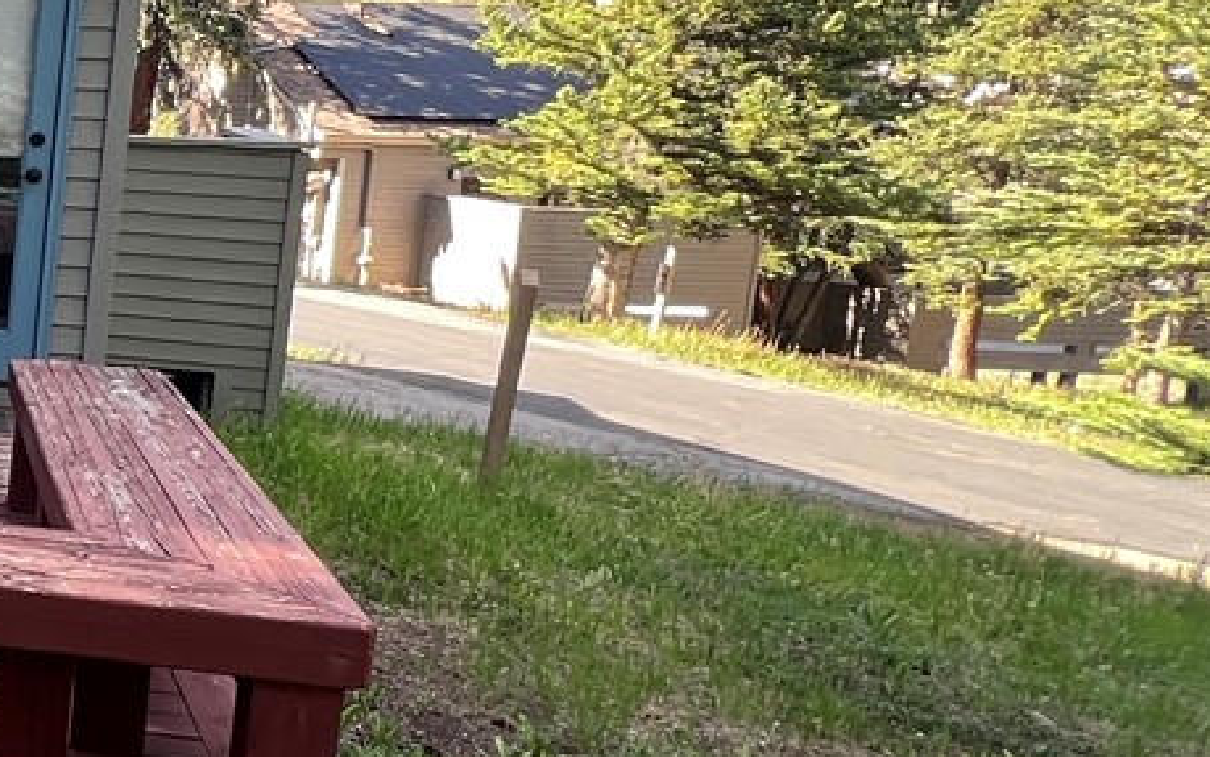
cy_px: 306
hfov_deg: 26.6
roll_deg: -1.8
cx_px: -693
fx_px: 1583
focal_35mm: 48
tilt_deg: -9.0
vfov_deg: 26.8
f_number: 1.8
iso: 40
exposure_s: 1/99
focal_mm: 1.57
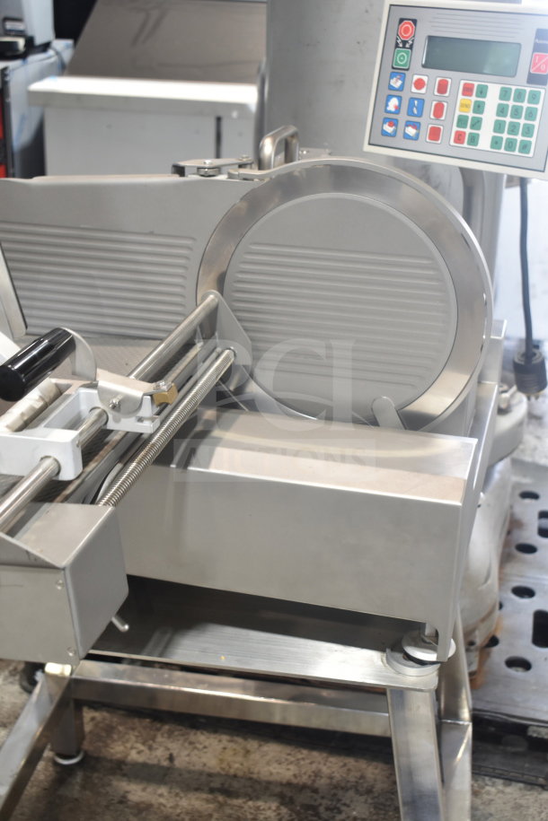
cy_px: 410
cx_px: 274
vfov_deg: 41.1
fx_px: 1096
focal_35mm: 48
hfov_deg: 28.1
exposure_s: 1/50
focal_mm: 32
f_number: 4.5
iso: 640
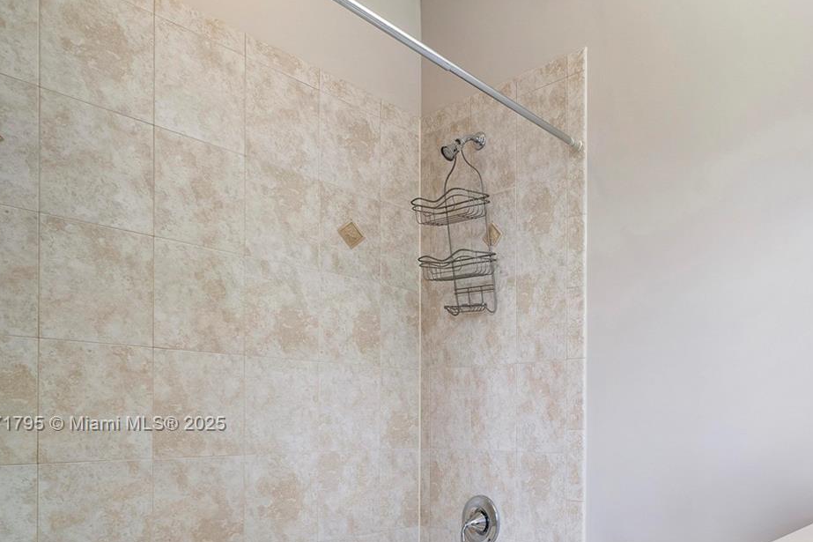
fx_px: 587
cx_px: 648
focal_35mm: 26
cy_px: 425
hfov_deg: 63.5
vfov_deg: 47.2
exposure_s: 1/2
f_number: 11
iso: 160
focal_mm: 10
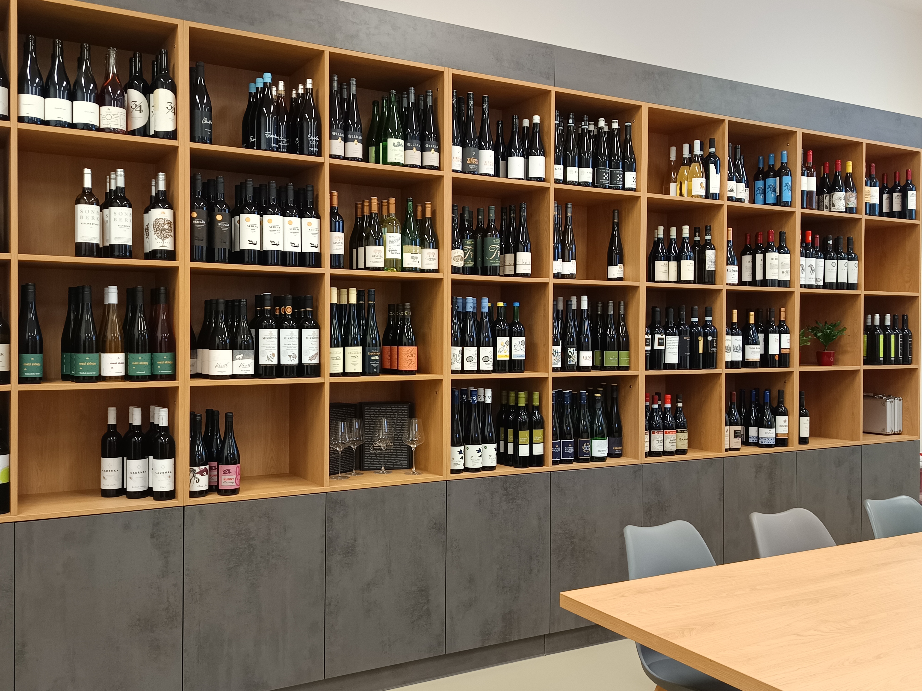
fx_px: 639
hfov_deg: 71.6
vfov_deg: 56.8
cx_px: 461
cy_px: 346
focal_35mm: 24
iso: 896
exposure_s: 1/50
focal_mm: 5.31
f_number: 1.7
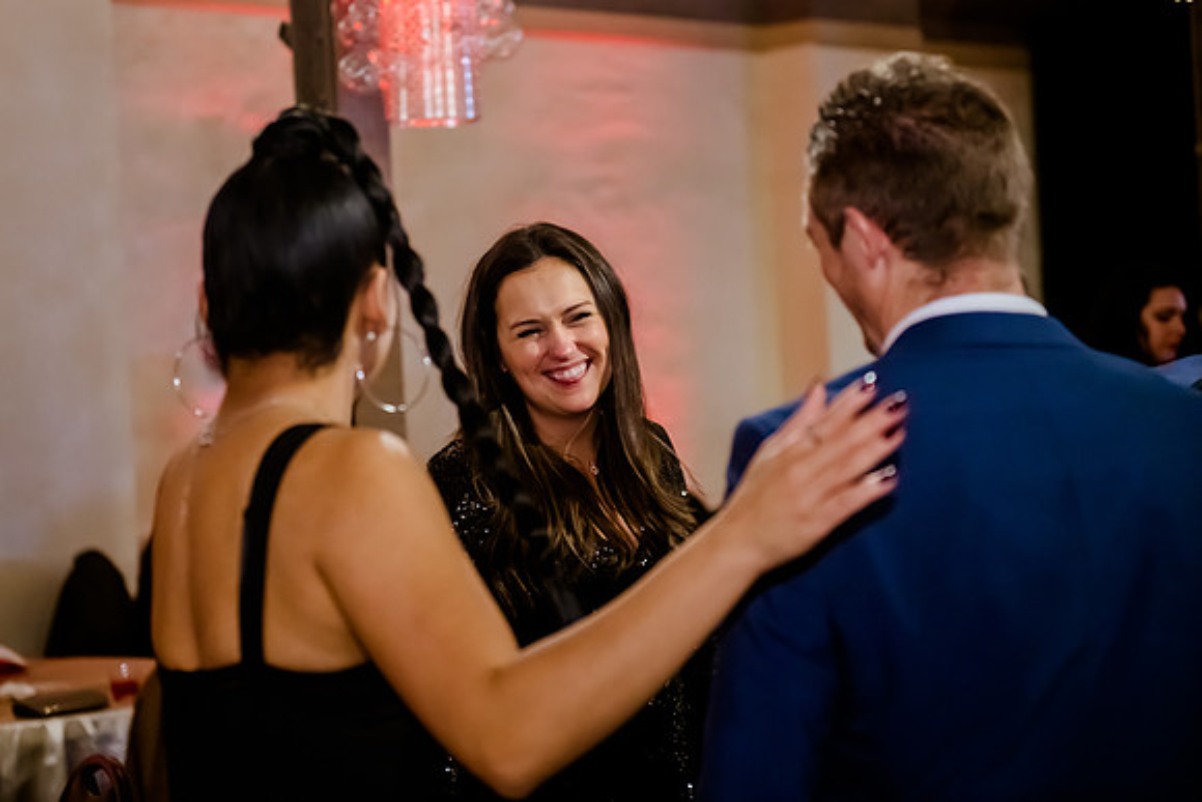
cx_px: 492
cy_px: 328
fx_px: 2603
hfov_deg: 26.0
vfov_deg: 17.5
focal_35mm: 78
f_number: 2.8
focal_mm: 66
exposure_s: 1/160
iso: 5000
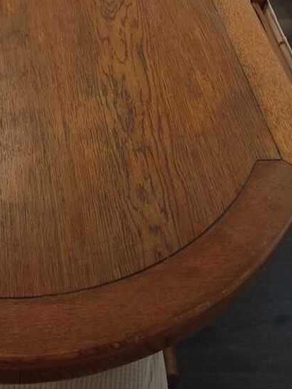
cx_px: 33
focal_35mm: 63
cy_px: -63
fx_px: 708
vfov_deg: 27.5
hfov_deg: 22.8
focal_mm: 4.74
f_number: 1.79
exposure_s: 1/20
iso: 1251
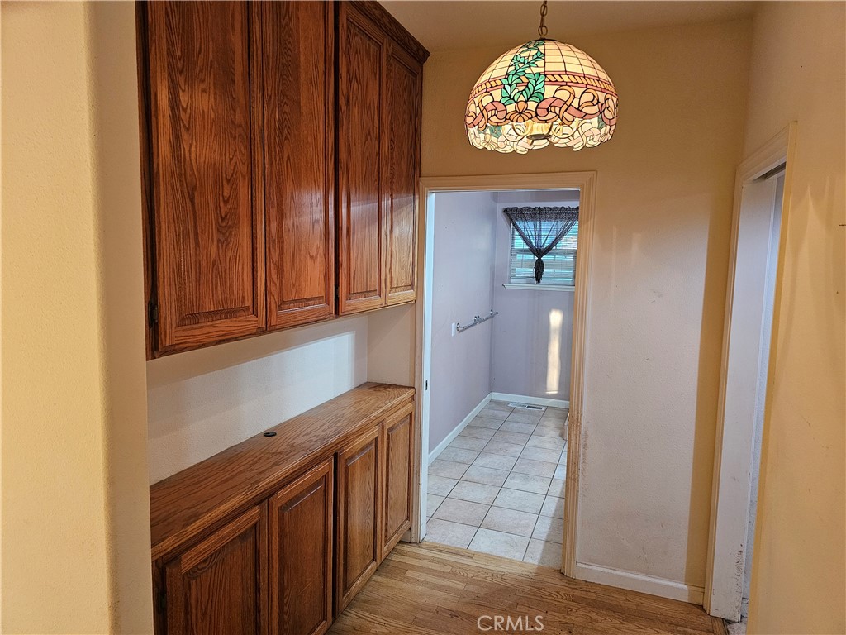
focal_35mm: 23
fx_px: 562
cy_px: 318
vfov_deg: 58.9
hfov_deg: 73.9
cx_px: 423
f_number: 1.7
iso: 640
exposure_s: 1/120
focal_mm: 6.3
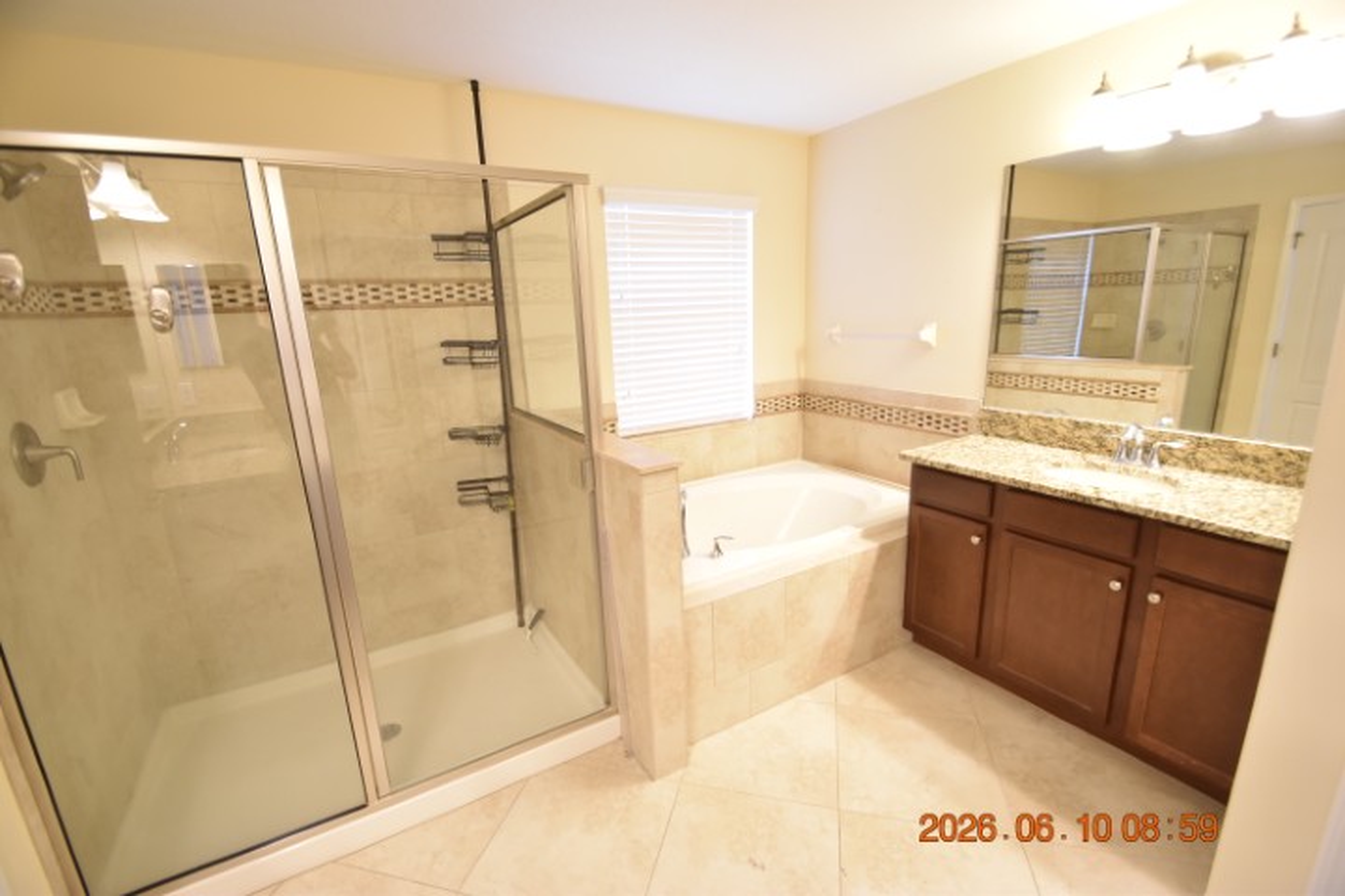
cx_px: 672
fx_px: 560
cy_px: 448
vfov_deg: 77.3
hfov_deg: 100.4
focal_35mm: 15
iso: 800
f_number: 3.5
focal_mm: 10
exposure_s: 1/30
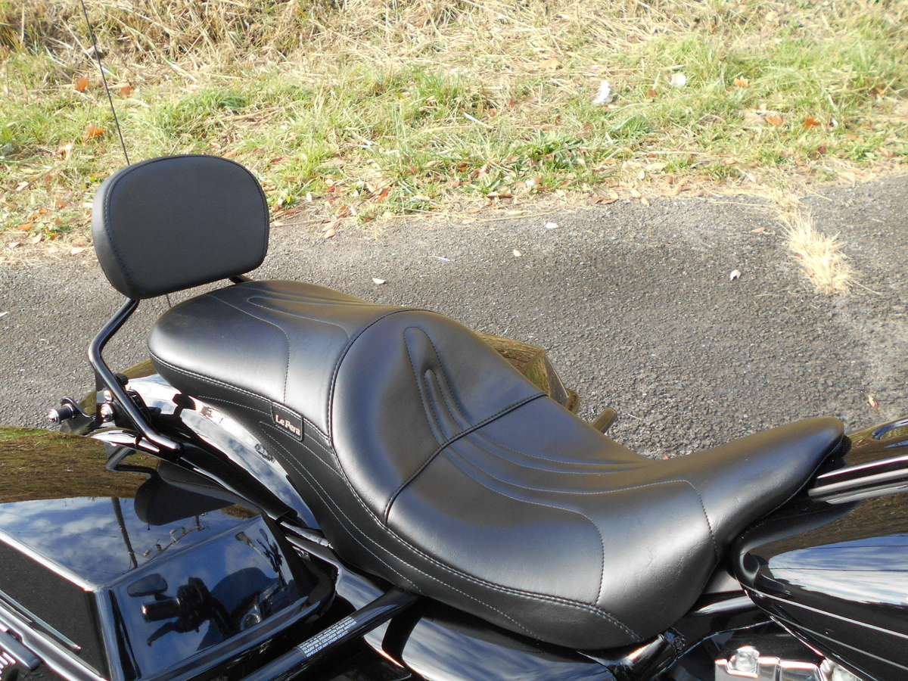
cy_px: 340
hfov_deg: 54.0
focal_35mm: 34
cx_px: 454
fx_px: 892
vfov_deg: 41.8
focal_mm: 5.8
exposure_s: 1/250
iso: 140
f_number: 3.6
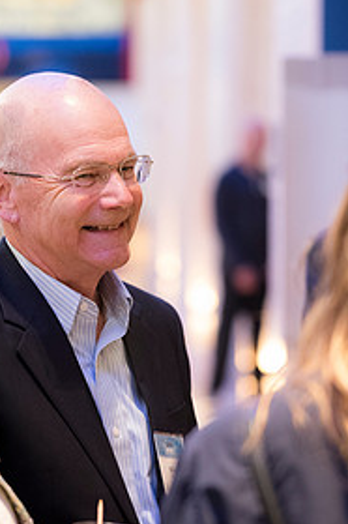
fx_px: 2456
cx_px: 75
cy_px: 307
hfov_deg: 8.1
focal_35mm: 169
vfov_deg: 12.2
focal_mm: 105
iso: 6400
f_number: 2.8
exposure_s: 1/100
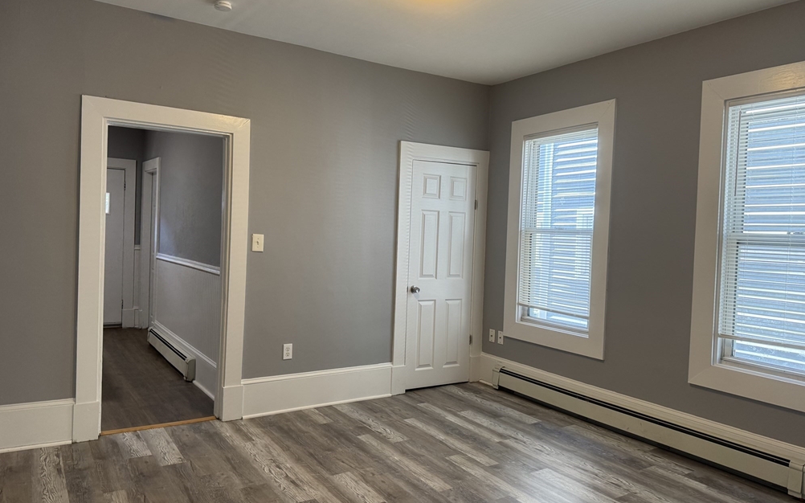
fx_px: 570
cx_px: 400
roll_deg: -2.2
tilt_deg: -3.1
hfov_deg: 70.4
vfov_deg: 47.6
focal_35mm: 26
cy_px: 247
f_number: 1.78
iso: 125
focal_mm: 6.76
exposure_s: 1/60
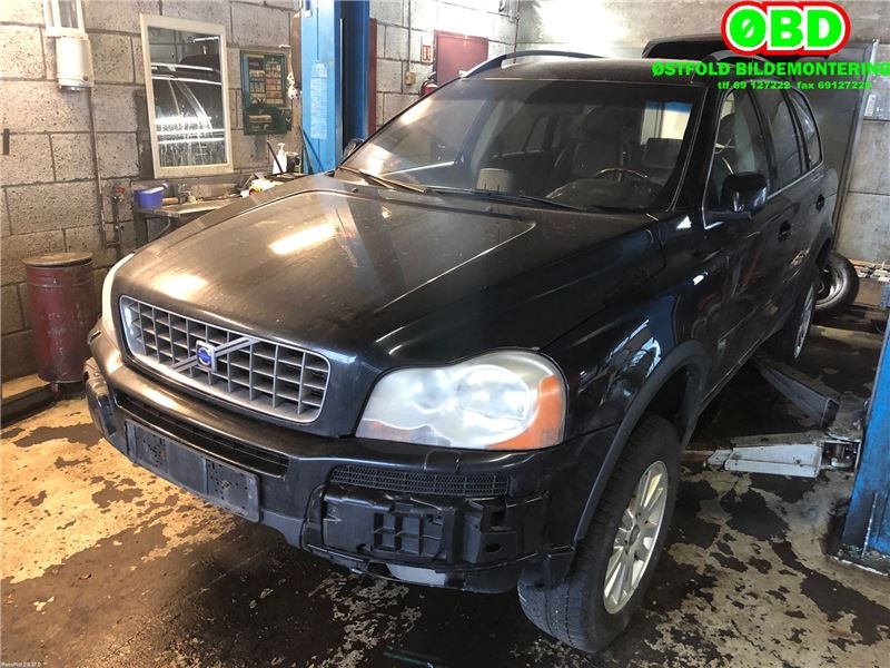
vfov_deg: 49.7
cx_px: 445
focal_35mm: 28
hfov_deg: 63.4
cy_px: 334
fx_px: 720
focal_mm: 3.99
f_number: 1.8
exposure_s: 1/14
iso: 100
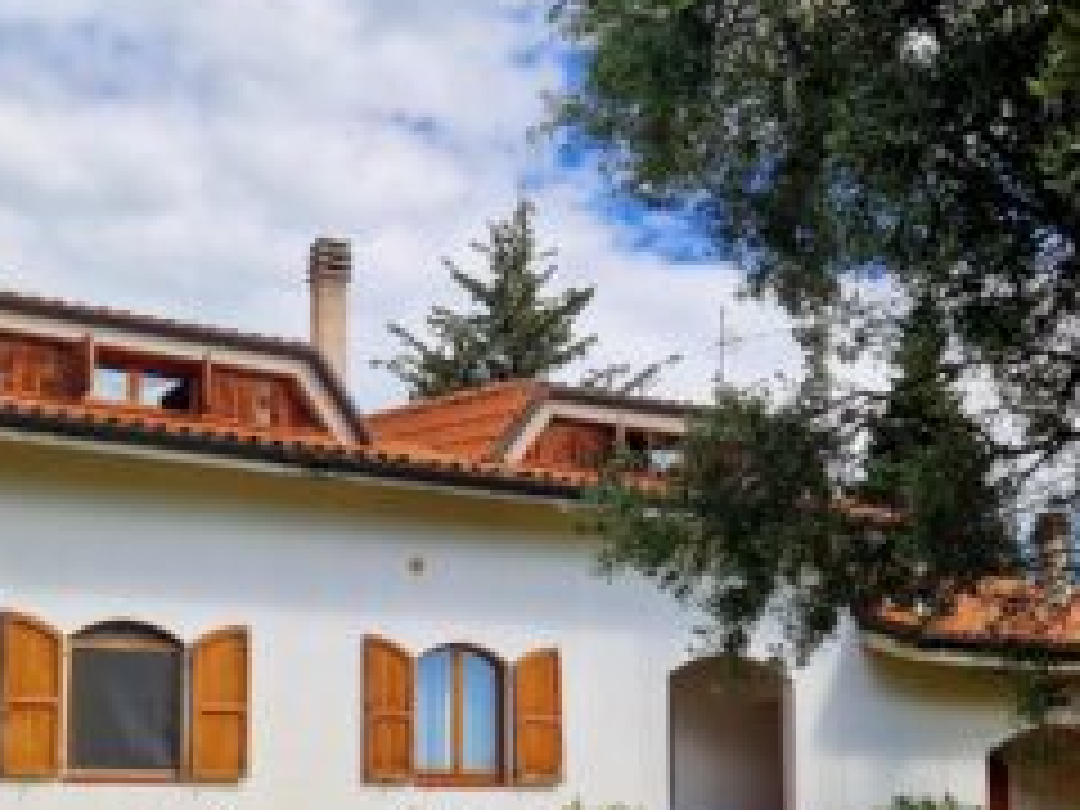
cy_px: 709
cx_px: 500
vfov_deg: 29.2
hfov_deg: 39.6
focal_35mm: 48
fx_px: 1498
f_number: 1.8
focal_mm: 5.4
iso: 50
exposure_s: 1/1667
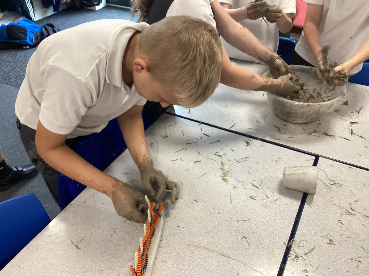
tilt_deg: -38.4
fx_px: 330
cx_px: 184
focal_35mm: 31
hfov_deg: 58.4
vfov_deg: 45.4
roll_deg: +0.1
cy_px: 138
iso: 160
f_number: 2.4
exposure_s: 1/60
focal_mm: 3.3
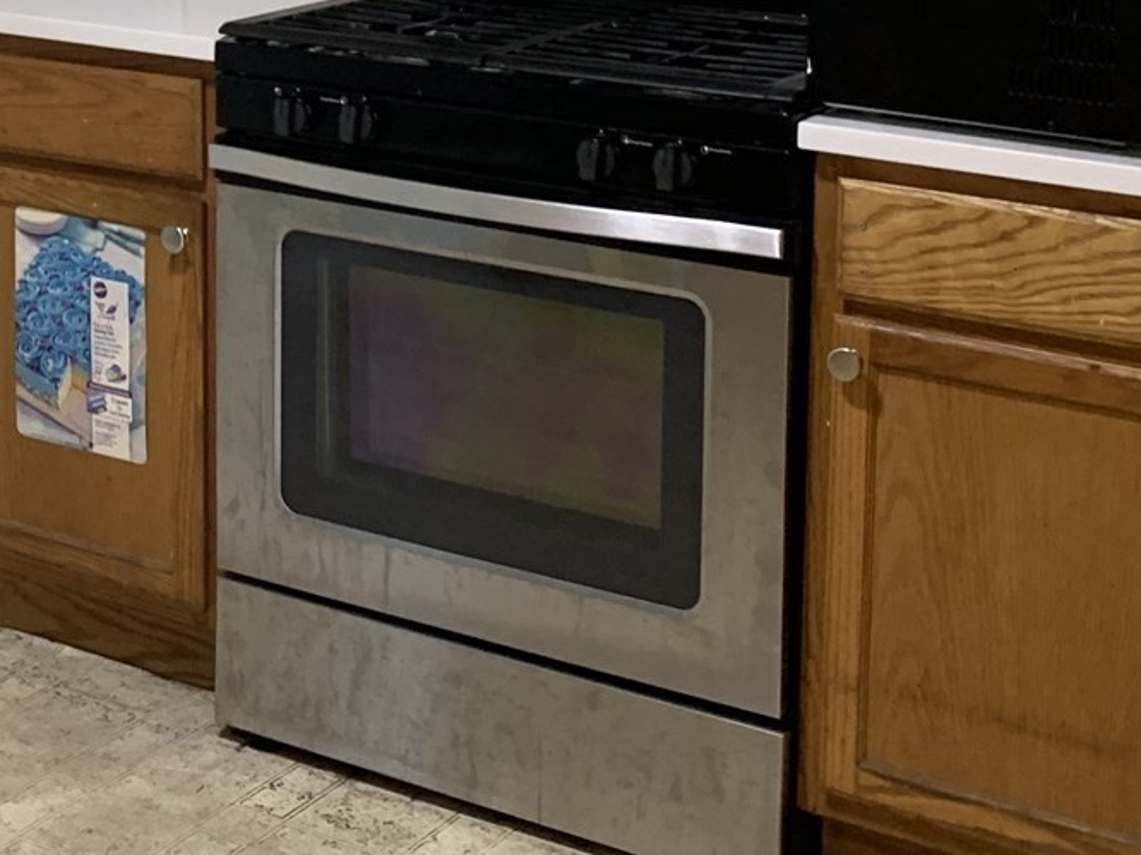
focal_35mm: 80
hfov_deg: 23.3
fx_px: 2636
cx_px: -31
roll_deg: -0.8
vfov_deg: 17.5
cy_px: -190
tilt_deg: -5.7
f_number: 1.8
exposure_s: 1/60
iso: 200
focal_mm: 4.25
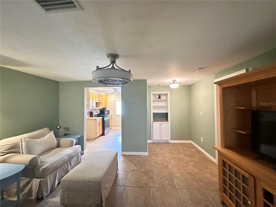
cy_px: 104
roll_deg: -0.3
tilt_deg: +0.3
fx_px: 112
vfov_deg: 85.7
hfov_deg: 102.1
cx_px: 138
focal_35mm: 14
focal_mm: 2.22
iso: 1000
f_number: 2.2
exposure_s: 1/40
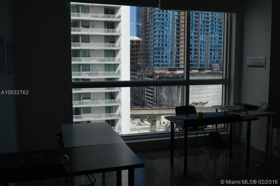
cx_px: 140
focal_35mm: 33
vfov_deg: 39.9
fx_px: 257
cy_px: 93
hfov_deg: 57.2
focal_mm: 22
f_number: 9
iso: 100
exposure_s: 1/250
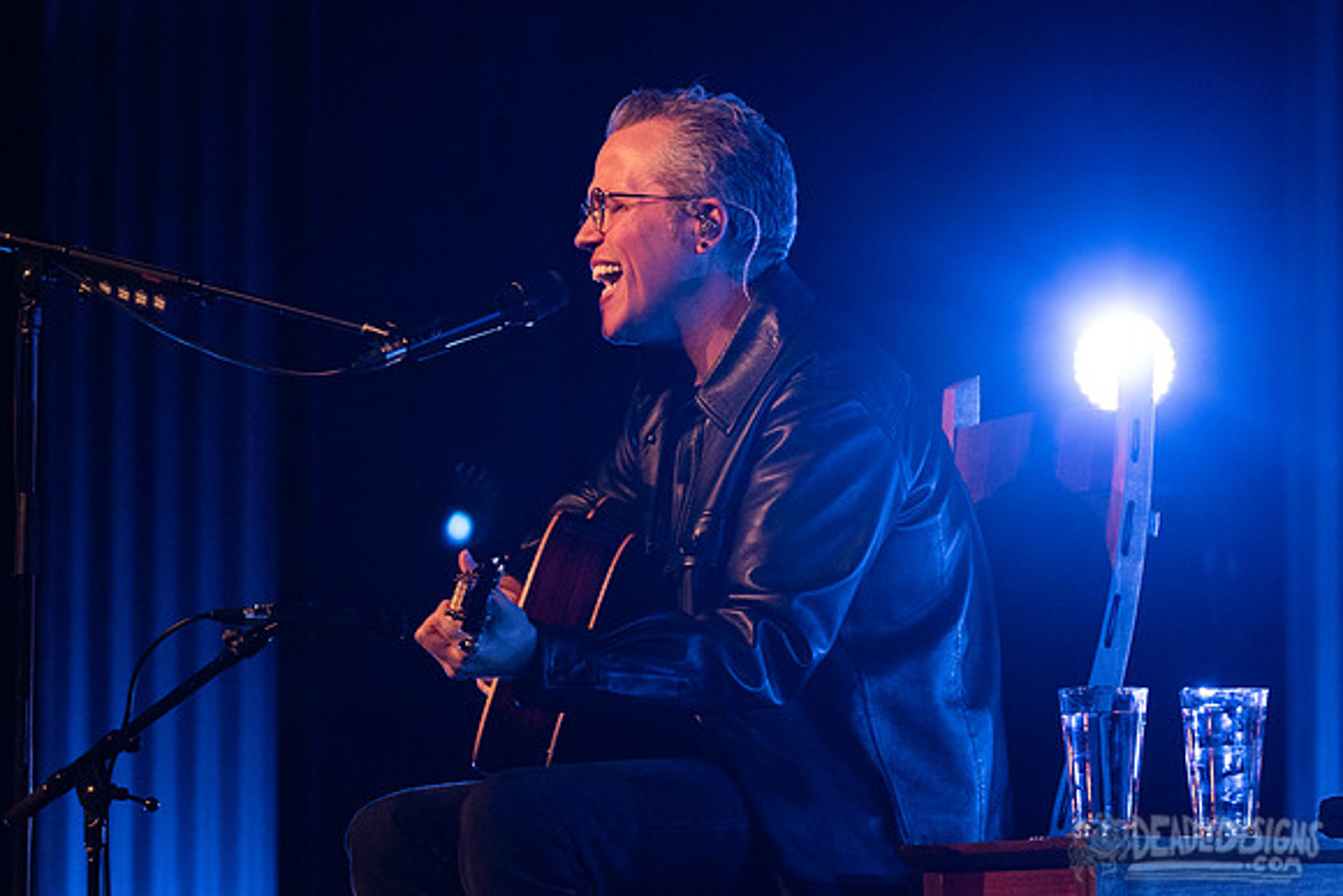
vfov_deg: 6.4
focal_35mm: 216
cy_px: 417
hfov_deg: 9.5
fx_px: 8073
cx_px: 784
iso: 2500
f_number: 5.3
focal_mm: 185
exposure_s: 1/125
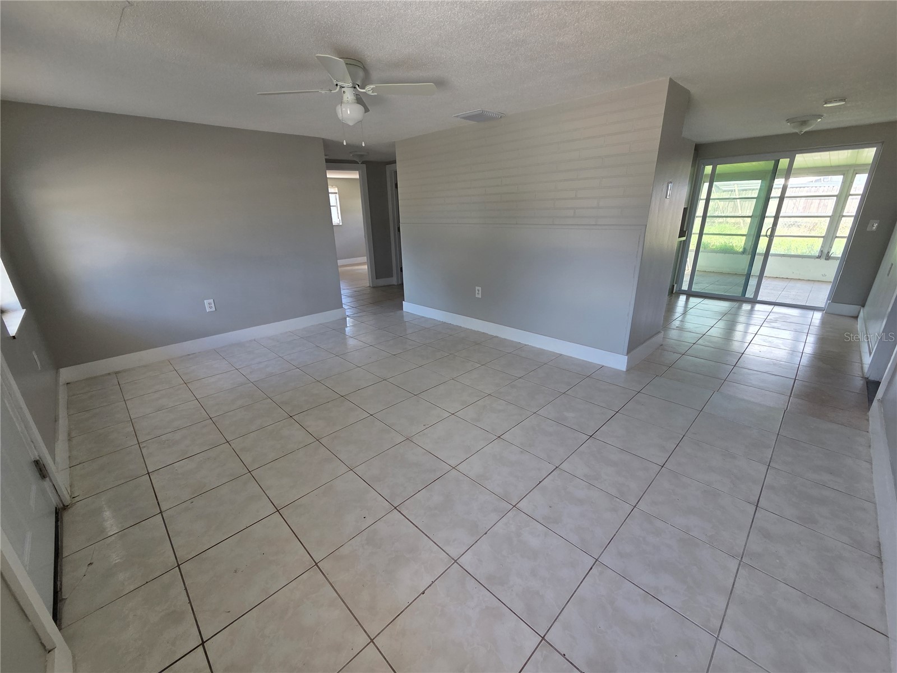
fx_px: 337
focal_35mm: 13
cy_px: 336
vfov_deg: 89.9
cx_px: 448
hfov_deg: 106.2
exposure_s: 1/120
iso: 80
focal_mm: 2.2
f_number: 2.2
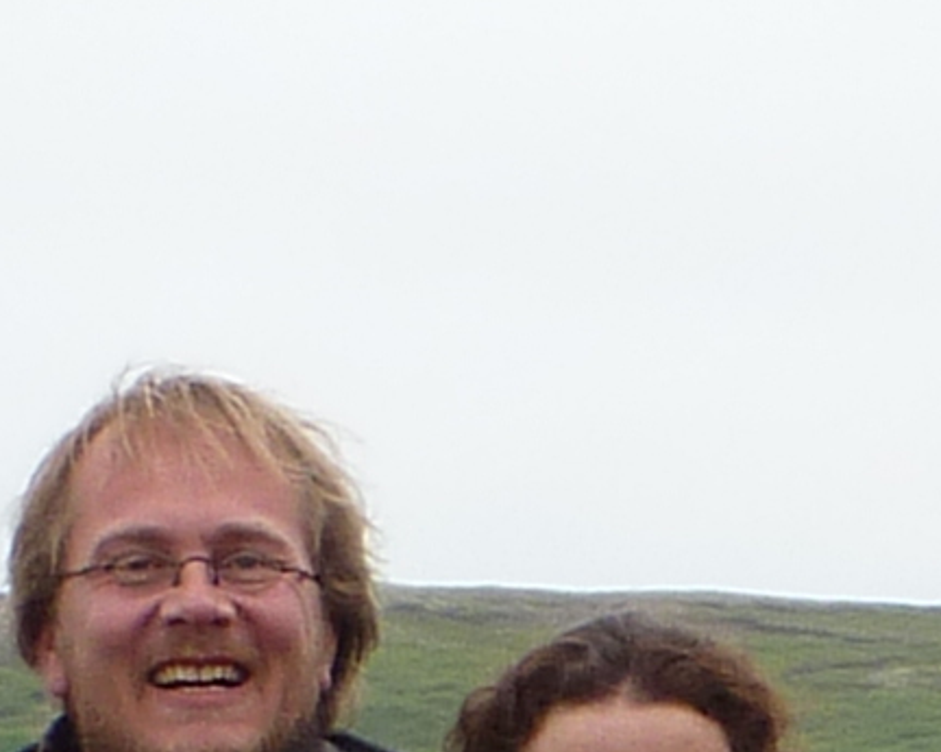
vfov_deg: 3.3
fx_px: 12886
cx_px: 2082
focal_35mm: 463
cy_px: 1955
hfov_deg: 4.1
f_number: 3.9
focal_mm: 9.1
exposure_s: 1/80
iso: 80
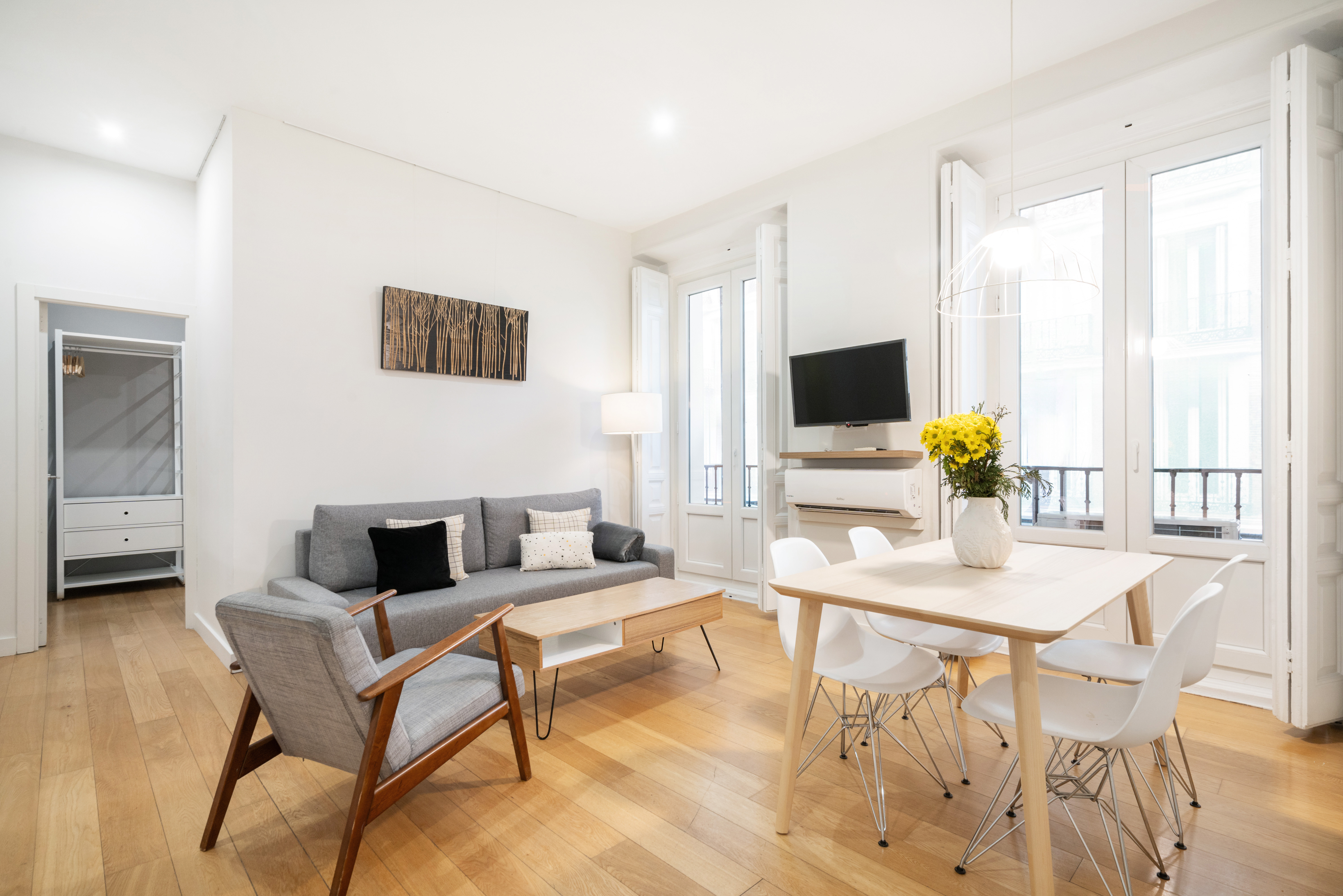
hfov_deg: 96.7
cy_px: 448
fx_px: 597
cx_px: 672
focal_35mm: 16
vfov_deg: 73.7
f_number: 11
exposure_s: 1
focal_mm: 16
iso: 320
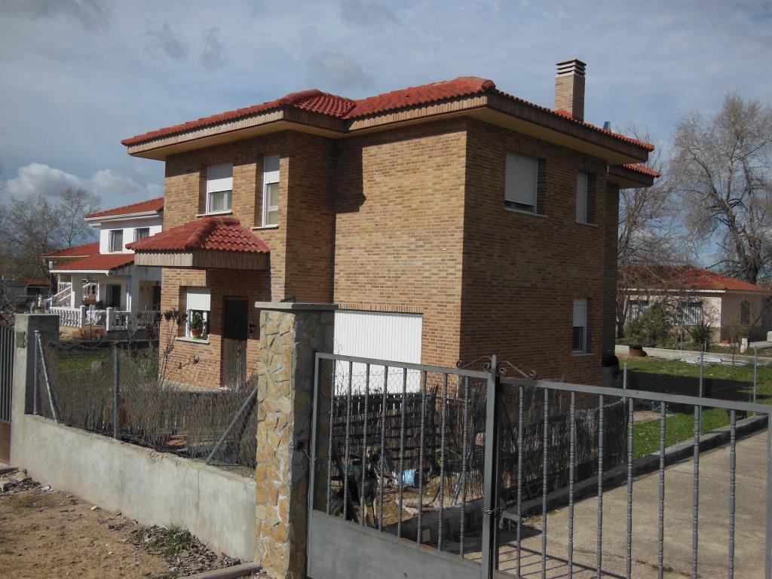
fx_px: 758
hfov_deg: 54.0
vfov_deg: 41.8
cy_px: 290
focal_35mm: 34
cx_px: 386
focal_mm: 6
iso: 125
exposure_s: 1/640
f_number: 7.8
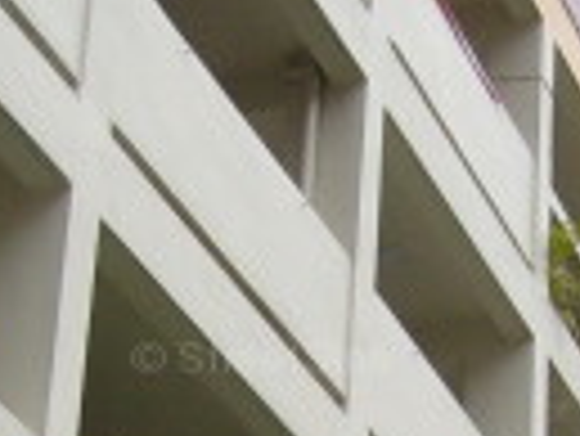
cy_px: 814
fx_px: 2499
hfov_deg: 13.2
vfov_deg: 9.4
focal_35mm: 149
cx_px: 468
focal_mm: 5.8
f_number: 7.1
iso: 80
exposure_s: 1/180
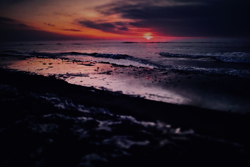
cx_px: 125
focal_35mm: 45
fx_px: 313
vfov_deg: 29.9
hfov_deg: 43.6
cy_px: 84
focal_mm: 30
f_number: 2.8
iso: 100
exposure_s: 1/80
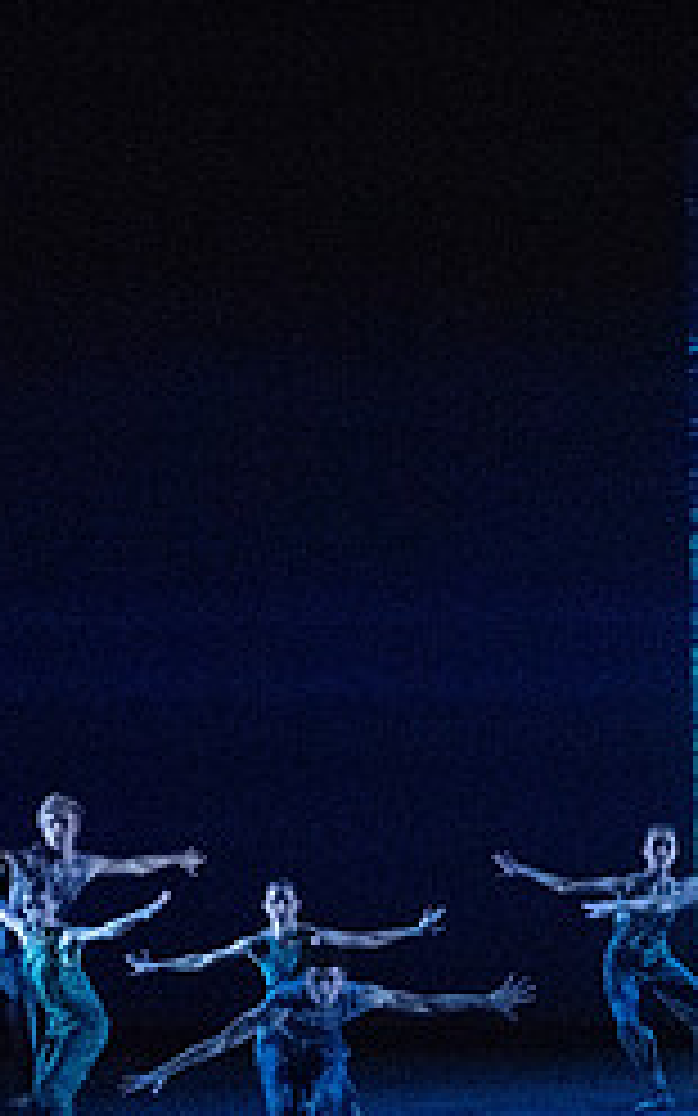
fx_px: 9953
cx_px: 820
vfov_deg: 6.4
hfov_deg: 4.0
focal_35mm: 327
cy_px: 547
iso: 25600
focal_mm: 137
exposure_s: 1/400
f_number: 5.6
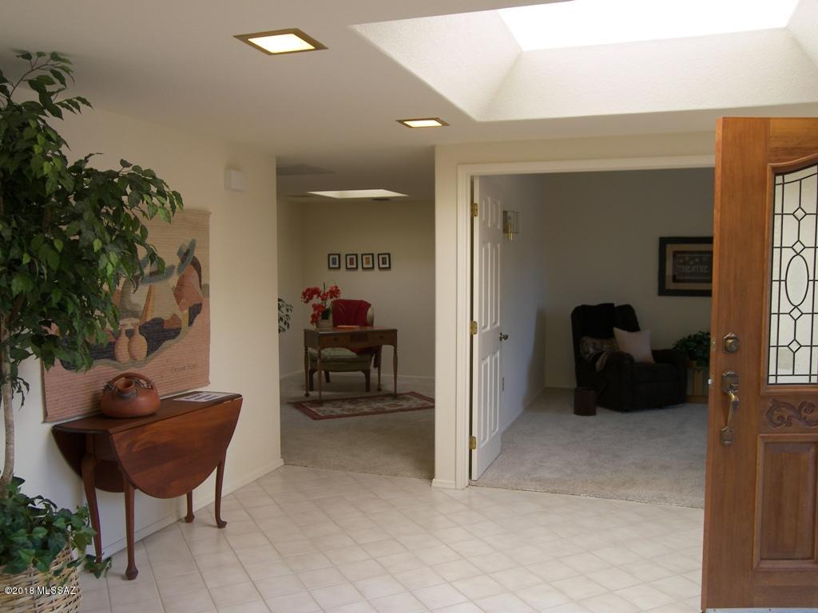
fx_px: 733
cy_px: 306
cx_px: 409
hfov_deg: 58.4
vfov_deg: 45.4
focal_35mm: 31
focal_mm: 6.6
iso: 50
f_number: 3.2
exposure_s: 1/30
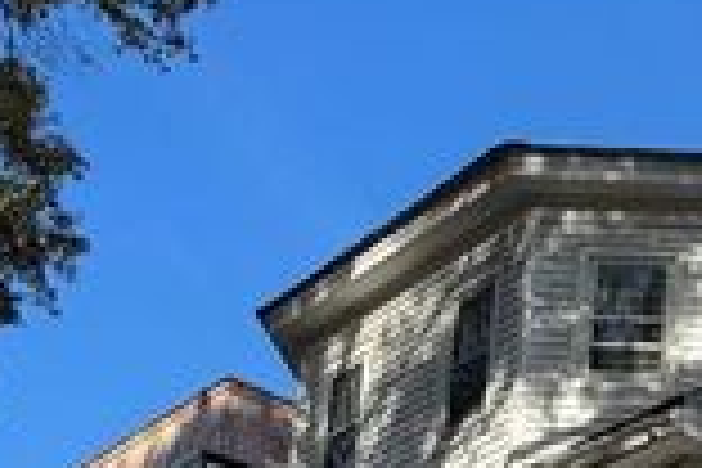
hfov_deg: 18.1
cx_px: 864
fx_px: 2086
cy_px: 857
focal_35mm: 107
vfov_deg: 11.8
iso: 80
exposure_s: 1/3247
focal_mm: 6.76
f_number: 1.78
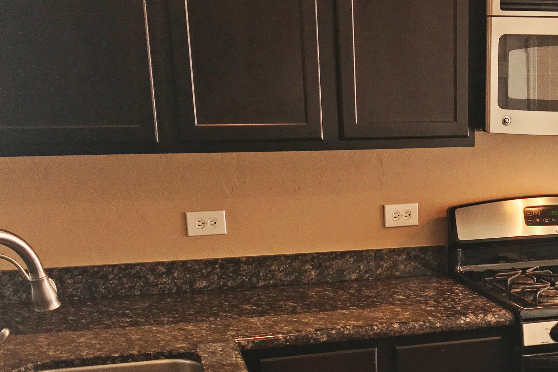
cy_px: 343
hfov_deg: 35.3
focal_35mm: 55
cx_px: 430
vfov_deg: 23.9
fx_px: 853
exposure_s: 1/30
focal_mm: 4.15
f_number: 2.2
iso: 25
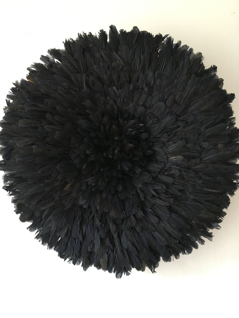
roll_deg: -1.1
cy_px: 159
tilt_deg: +6.6
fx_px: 267
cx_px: 120
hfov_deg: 48.2
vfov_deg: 61.7
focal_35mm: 29
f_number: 2.2
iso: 50
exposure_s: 1/17
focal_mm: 4.15
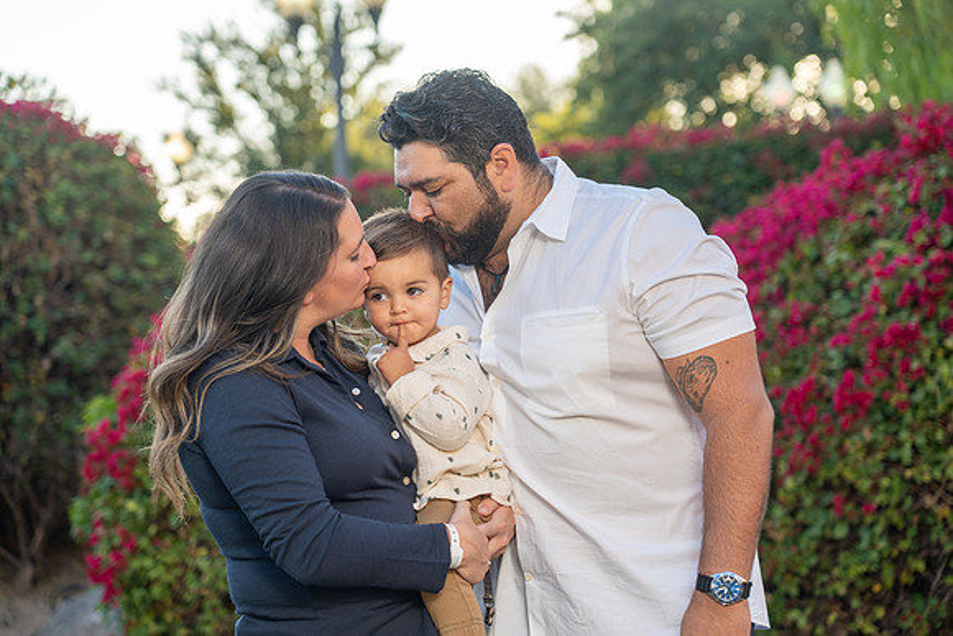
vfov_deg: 15.7
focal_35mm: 87
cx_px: 476
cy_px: 318
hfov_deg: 23.4
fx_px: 2304
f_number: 4
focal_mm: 87
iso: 160
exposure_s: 1/200
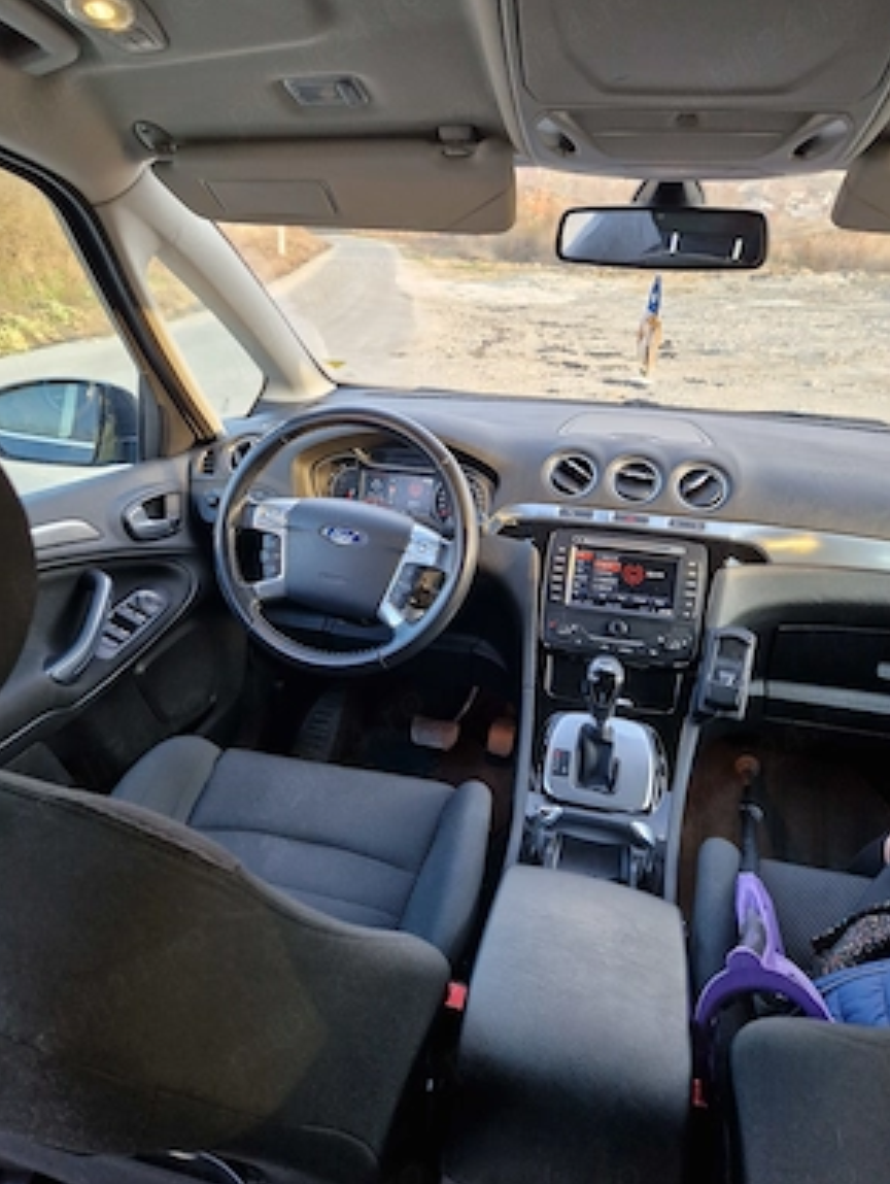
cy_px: 578
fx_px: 821
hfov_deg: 56.9
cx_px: 433
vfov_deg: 71.5
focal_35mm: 24
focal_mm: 5.4
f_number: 1.8
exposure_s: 1/180
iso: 125
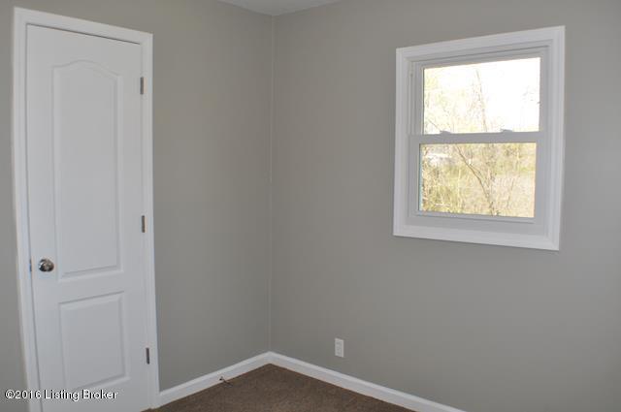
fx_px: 620
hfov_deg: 53.2
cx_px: 310
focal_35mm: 36
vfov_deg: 36.8
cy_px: 206
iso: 400
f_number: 5.6
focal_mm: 24
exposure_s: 1/125
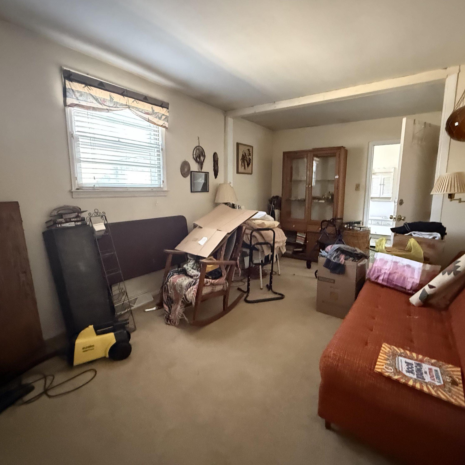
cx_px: 243
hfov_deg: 83.9
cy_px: 226
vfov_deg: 83.9
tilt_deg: -7.5
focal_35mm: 17
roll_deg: -0.5
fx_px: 258
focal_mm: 2.22
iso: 1250
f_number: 2.2
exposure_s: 1/40
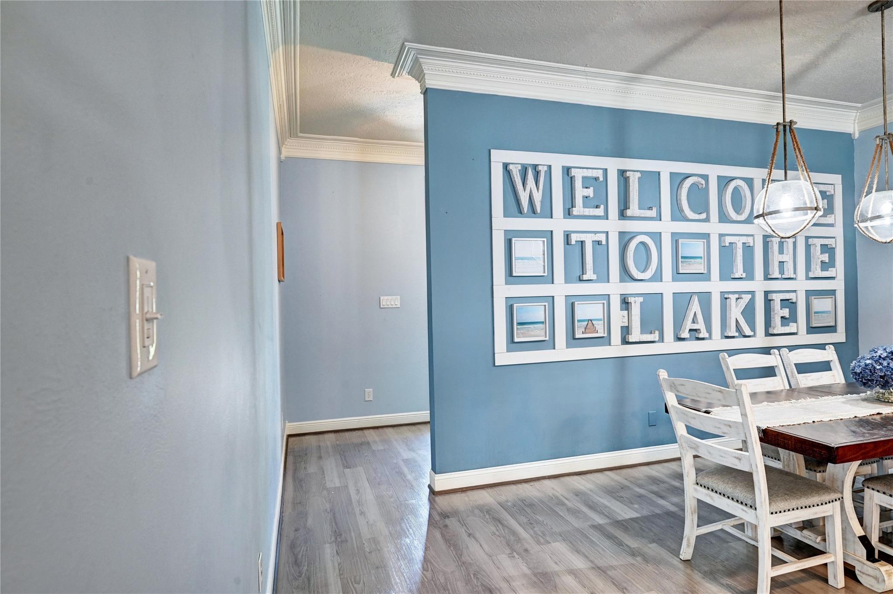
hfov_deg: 85.5
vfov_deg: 63.1
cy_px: 297
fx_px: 483
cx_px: 446
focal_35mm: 20
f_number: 8
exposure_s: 1/5
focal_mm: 19.5
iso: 400
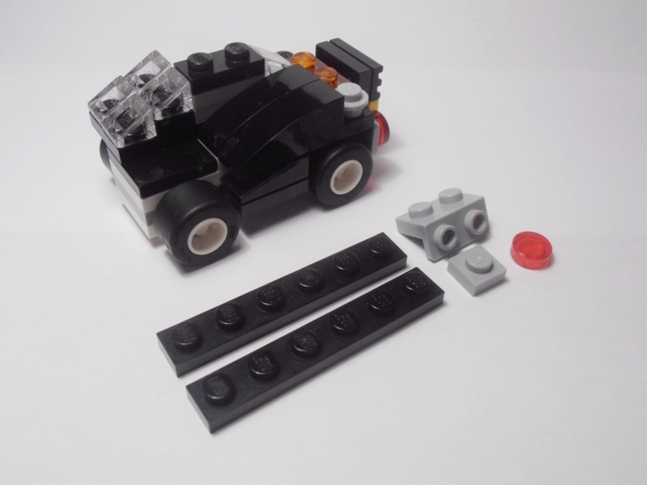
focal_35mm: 37
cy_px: 242
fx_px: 692
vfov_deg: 38.7
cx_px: 324
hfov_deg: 50.1
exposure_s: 1/60
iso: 80
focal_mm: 6.61
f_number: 3.9
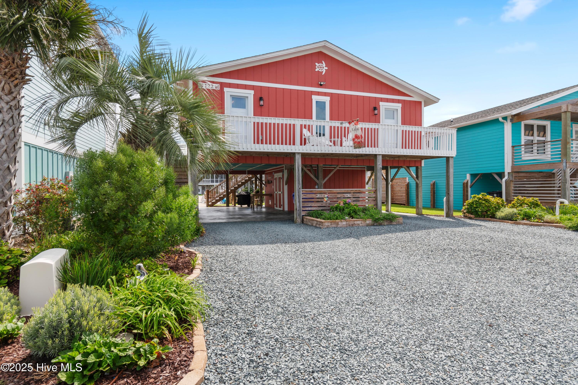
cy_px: 192
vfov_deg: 64.6
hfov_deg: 86.9
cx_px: 289
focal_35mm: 19
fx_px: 305
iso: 100
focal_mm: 13
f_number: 5.6
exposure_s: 1/125
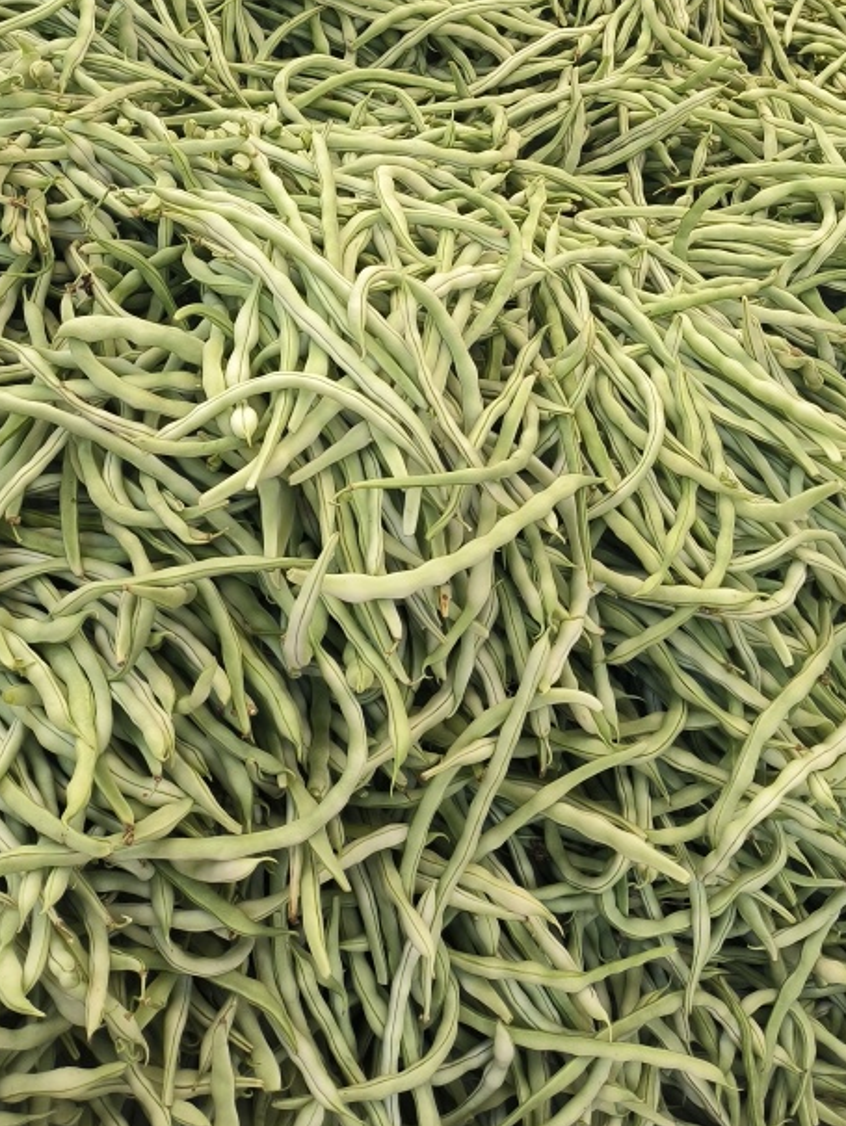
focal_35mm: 44
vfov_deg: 41.4
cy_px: 250
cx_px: 467
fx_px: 1433
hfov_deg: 32.9
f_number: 1.79
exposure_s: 1/100
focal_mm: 4.71
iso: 100
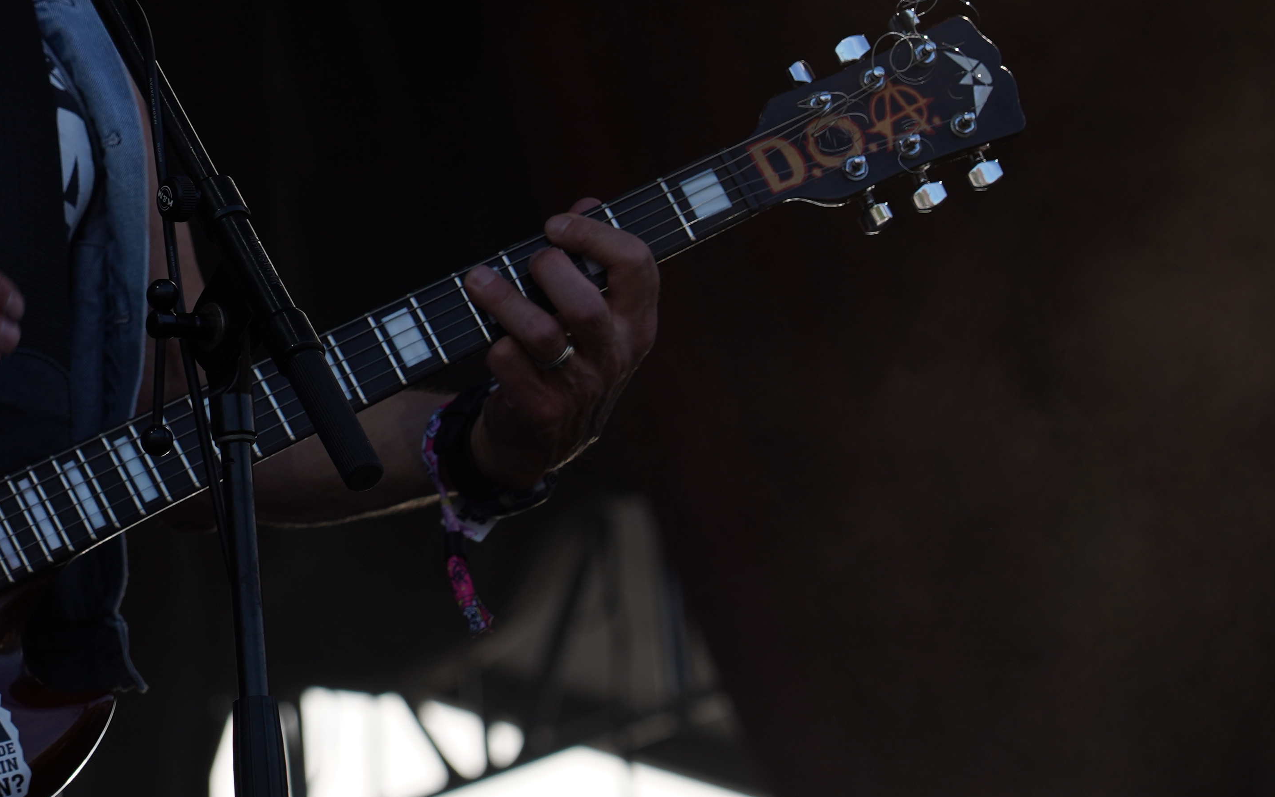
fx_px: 7819
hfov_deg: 9.3
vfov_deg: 5.8
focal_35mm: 225
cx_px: -48
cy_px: -58
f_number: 5.6
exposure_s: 1/400
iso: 100
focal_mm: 105
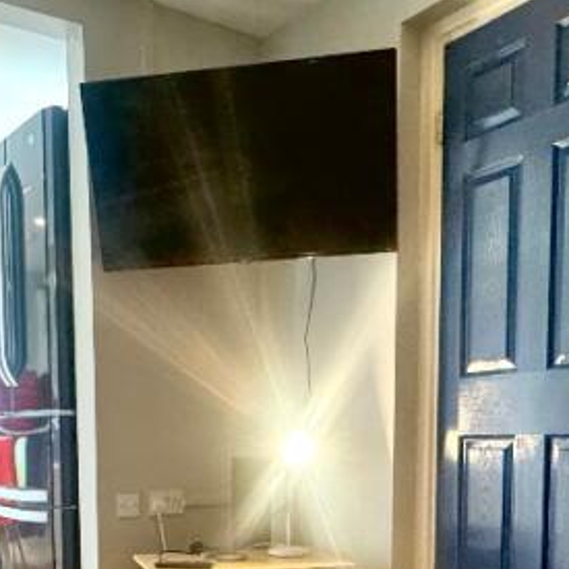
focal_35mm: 46
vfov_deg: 34.4
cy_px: 530
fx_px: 855
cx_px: 236
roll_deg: +0.2
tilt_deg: -6.3
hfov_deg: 36.7
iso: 800
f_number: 2.2
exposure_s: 1/50
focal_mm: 2.22
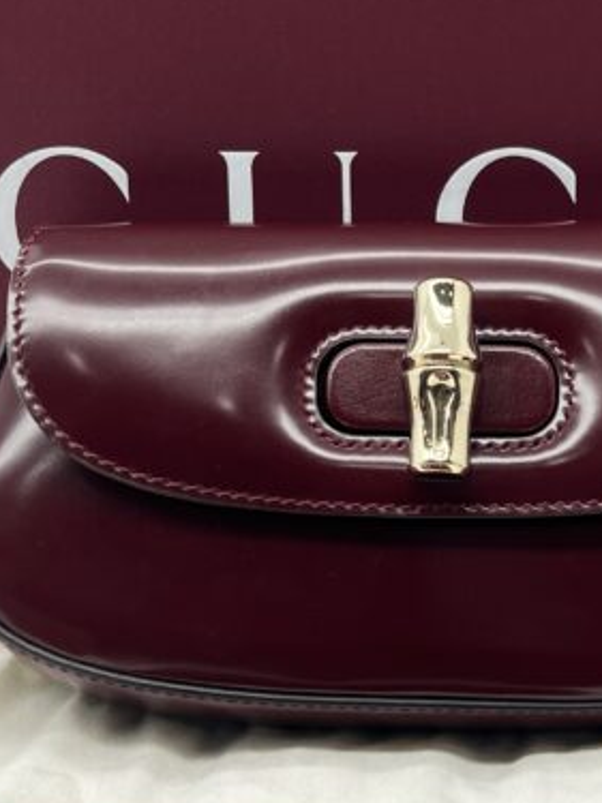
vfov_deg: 27.4
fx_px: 1647
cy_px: 345
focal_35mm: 71
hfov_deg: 20.5
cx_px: 461
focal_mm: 5.7
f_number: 1.5
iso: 32
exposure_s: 1/100
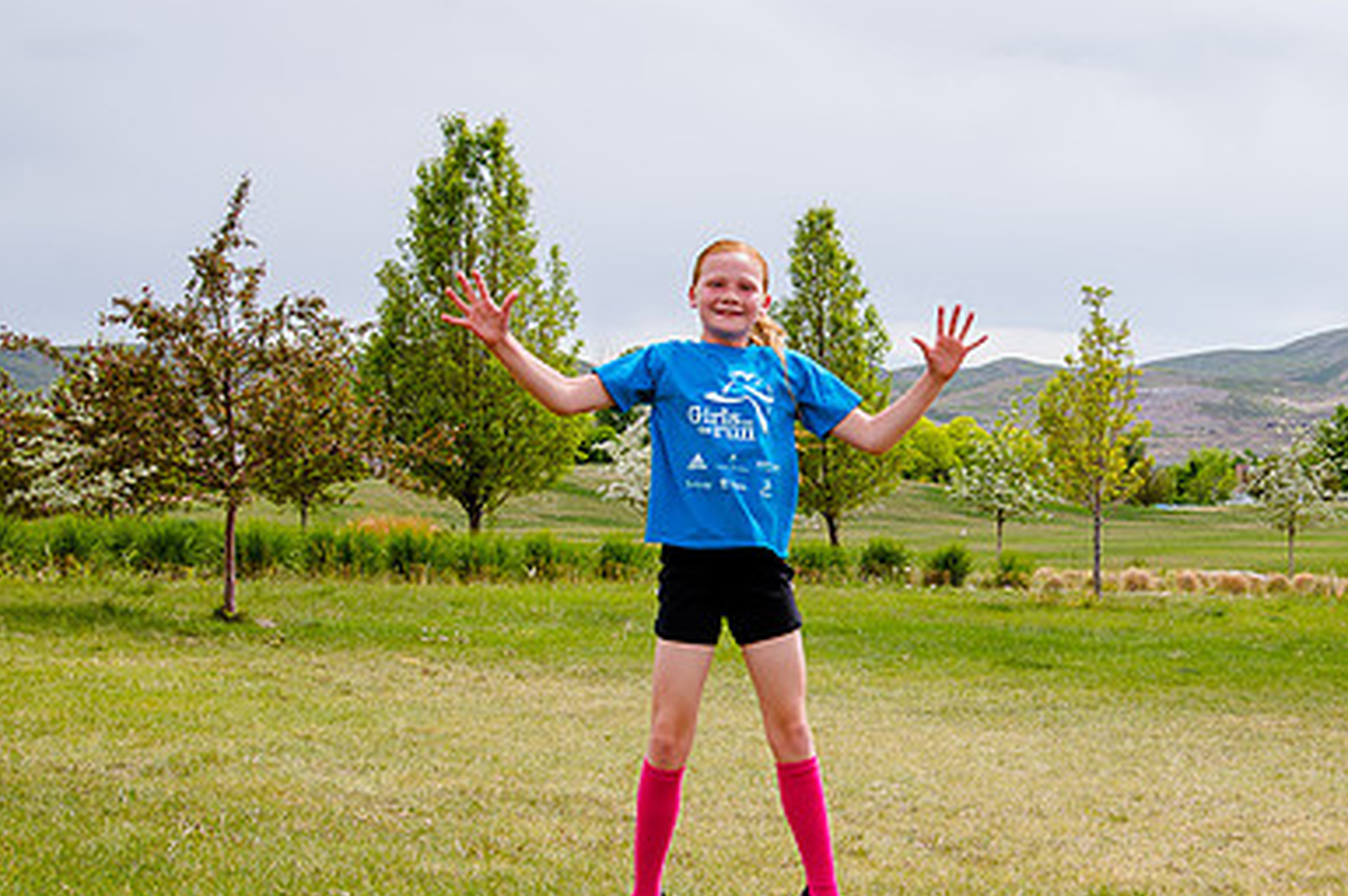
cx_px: 971
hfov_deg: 28.9
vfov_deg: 19.7
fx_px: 2581
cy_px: 522
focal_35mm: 69
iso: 200
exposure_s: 1/640
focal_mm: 40
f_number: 6.3
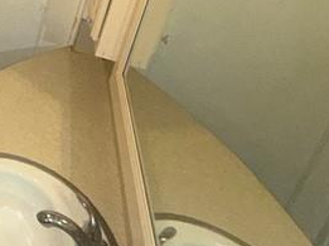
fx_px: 522
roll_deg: -4.7
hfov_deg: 24.9
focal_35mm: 55
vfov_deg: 23.6
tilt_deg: -19.8
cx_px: -188
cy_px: -69
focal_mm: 2.22
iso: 100
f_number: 2.2
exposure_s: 1/60
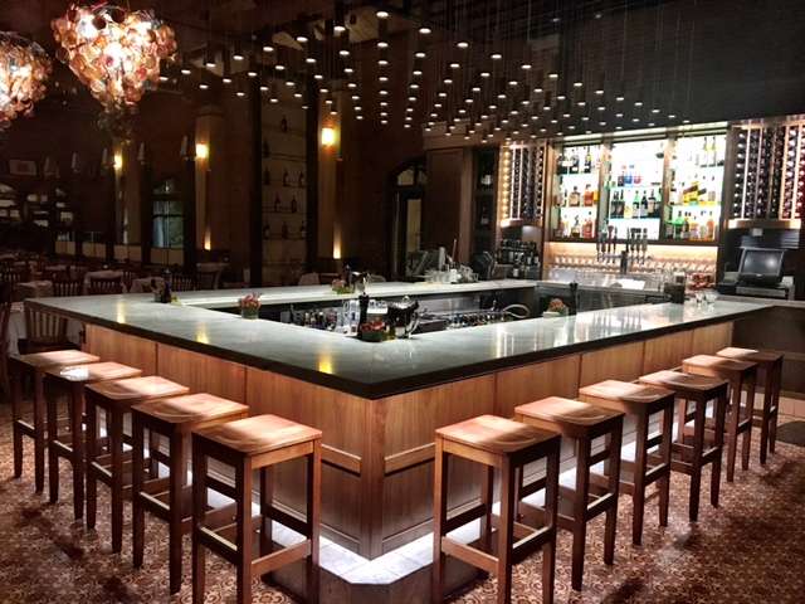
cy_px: 302
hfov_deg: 61.7
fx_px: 674
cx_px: 402
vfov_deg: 48.2
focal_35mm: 29
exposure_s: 1/15
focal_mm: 4.15
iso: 200
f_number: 2.2
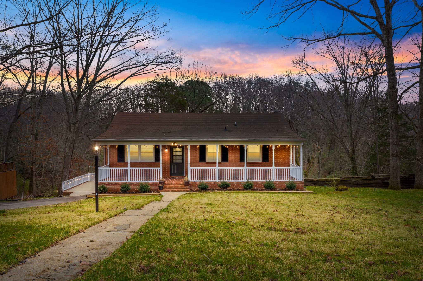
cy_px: 140
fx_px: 329
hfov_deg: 65.5
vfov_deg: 46.4
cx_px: 212
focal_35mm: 28
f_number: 6.3
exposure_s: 1/20
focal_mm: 10.26
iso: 100
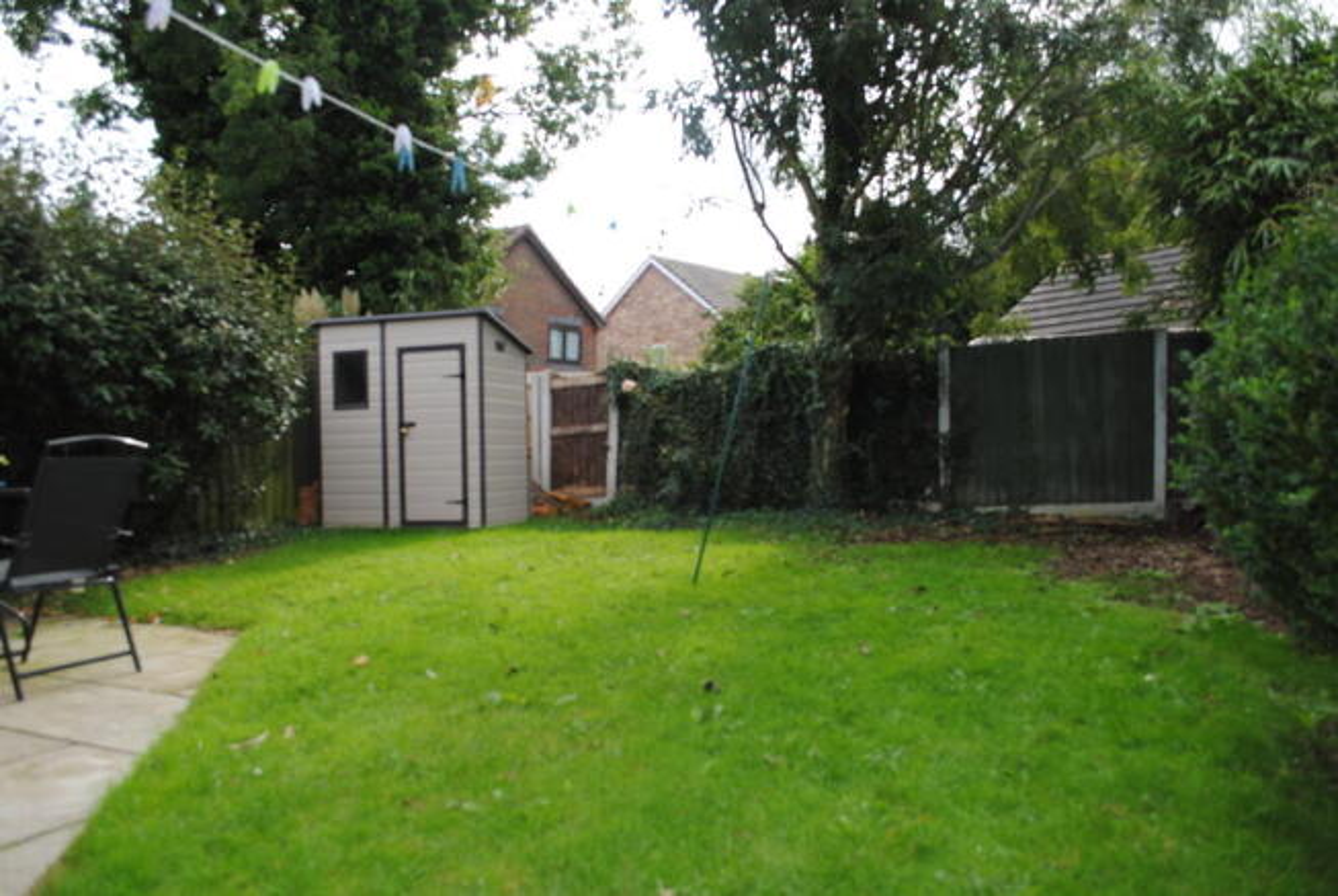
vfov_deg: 48.0
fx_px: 1005
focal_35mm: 27
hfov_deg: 67.3
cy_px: 448
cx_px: 669
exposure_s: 1/200
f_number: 5
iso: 100
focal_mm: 18
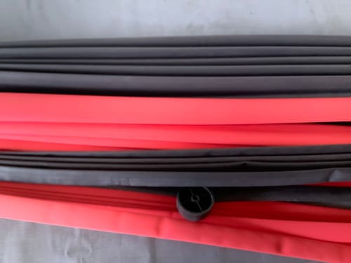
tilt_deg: -70.1
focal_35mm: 31
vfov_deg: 45.4
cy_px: 132
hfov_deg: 58.4
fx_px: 314
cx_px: 176
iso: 320
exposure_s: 1/25
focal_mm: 3.3
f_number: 2.4
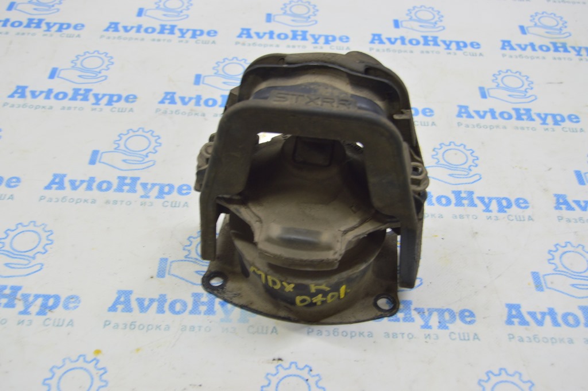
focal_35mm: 42
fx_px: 685
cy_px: 196
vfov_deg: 31.8
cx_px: 294
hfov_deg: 46.4
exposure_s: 1/20
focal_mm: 28
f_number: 5.6
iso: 400
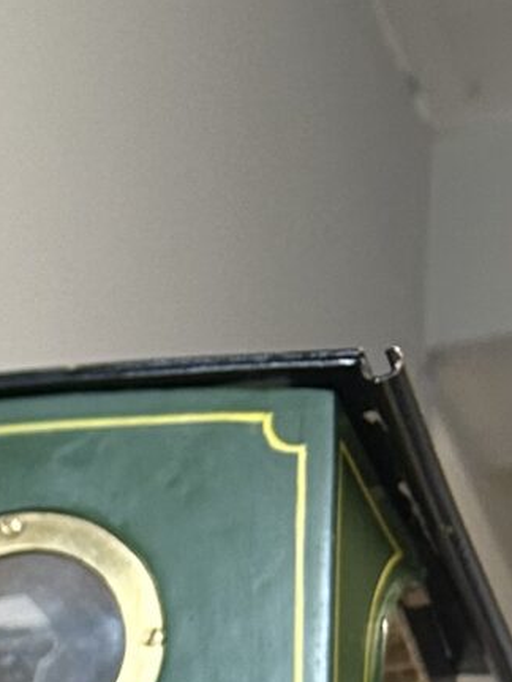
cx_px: -951
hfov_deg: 8.3
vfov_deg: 11.5
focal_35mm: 154
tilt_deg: +3.0
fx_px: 3037
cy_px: 1359
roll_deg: -2.5
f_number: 1.5
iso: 125
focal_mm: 5.7
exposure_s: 1/50
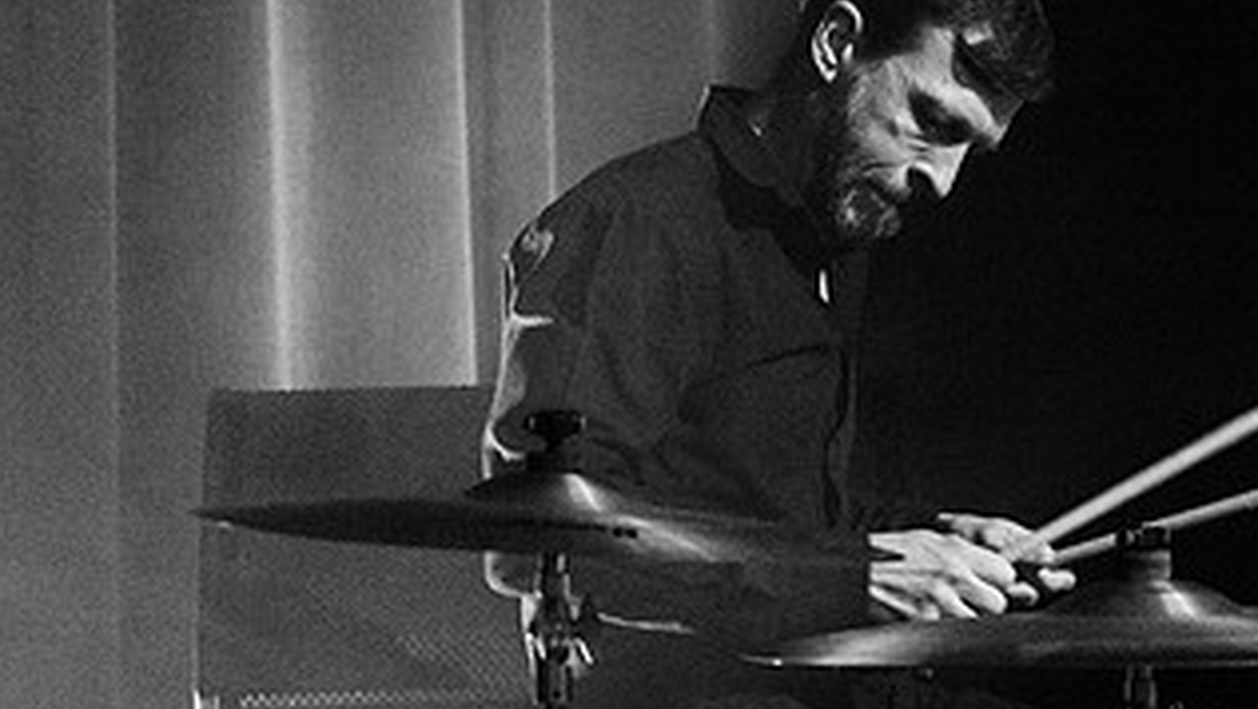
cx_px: 1342
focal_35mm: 165
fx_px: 5506
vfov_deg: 7.4
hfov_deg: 12.8
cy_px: 179
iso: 2500
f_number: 3.2
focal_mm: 70
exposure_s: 1/160
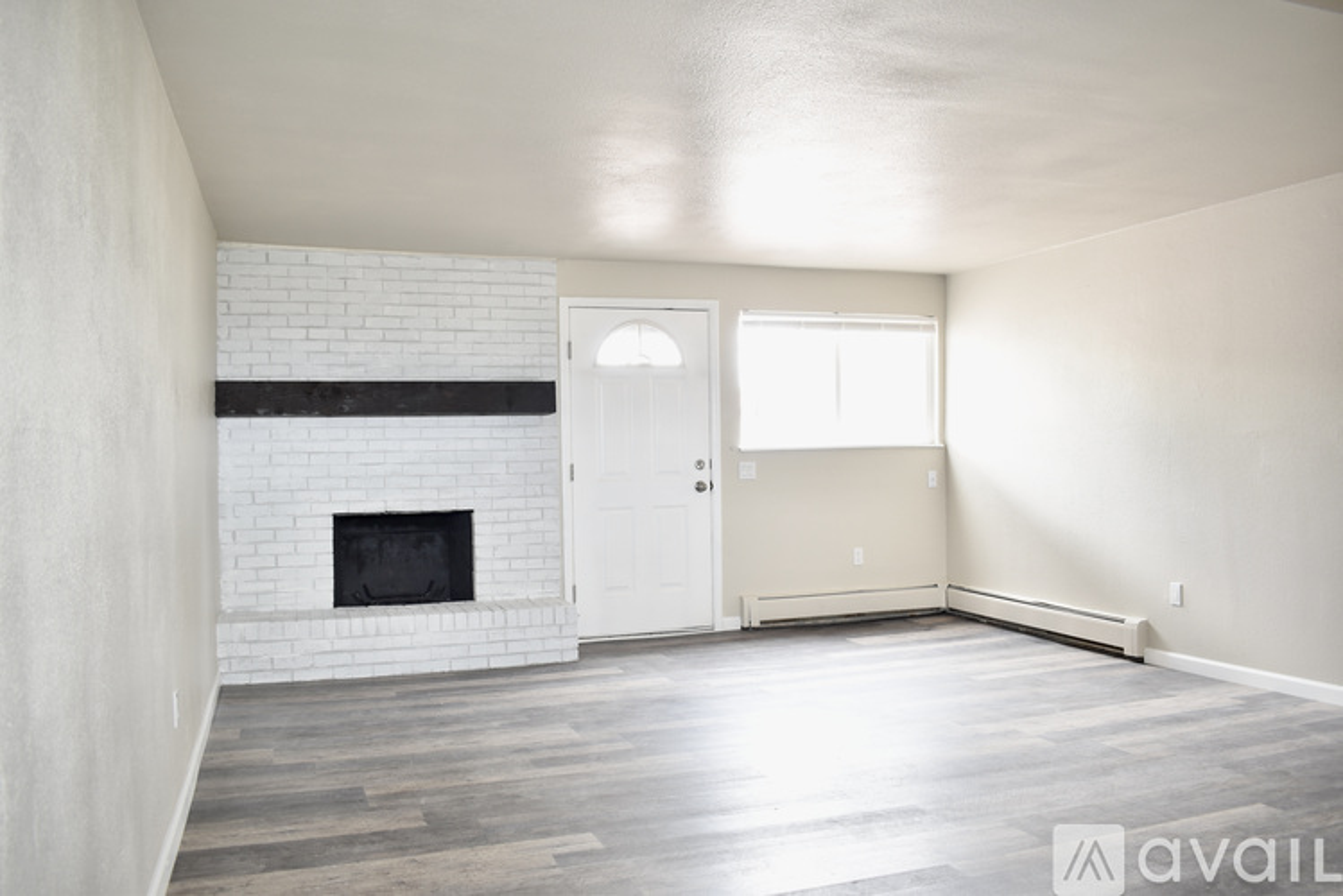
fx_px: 1008
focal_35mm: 27
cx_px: 672
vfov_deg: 48.0
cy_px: 448
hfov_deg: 67.4
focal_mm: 18
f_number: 4.5
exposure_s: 1/4
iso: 100
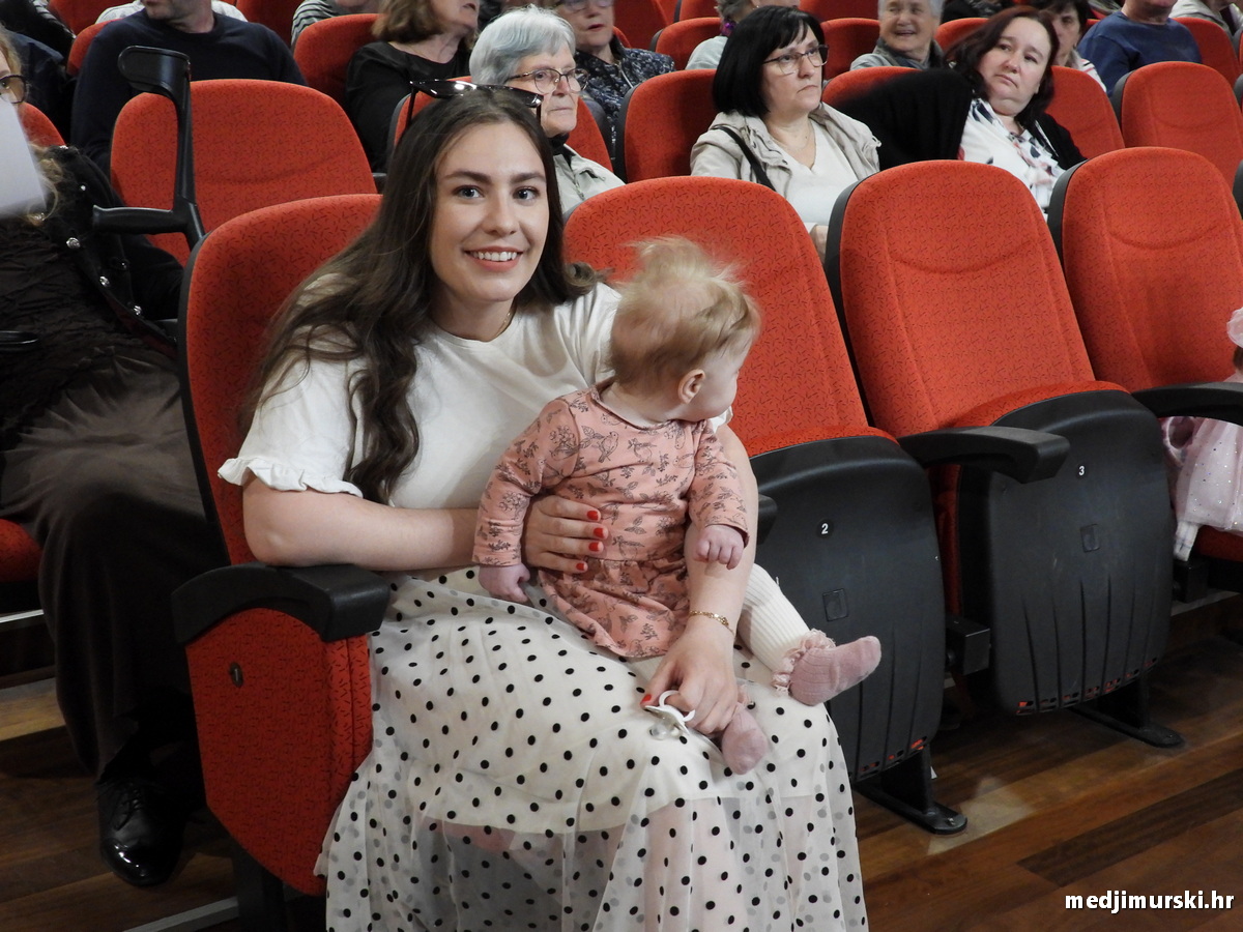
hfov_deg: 40.4
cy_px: 466
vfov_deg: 30.9
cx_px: 622
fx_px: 1688
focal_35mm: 47
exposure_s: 1/6
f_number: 3.2
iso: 800
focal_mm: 8.5
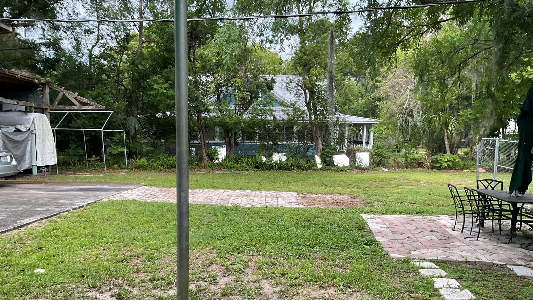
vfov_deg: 36.4
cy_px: 193
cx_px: 269
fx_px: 452
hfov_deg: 61.0
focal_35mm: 32
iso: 64
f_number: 1.8
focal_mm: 3
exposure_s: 1/120
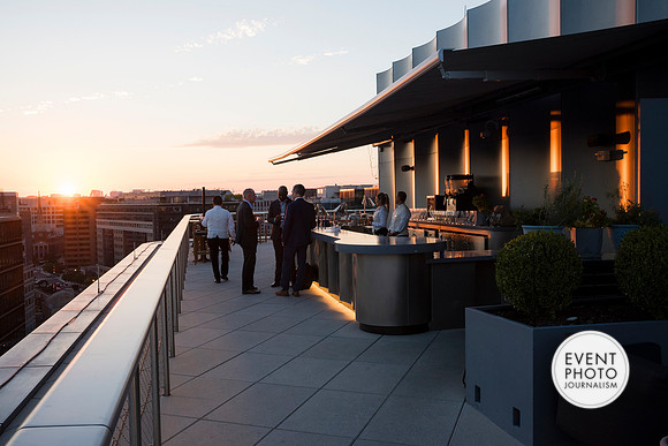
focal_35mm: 32
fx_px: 594
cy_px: 223
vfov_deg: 41.1
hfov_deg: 58.7
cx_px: 334
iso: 800
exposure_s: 1/250
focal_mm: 32
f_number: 9
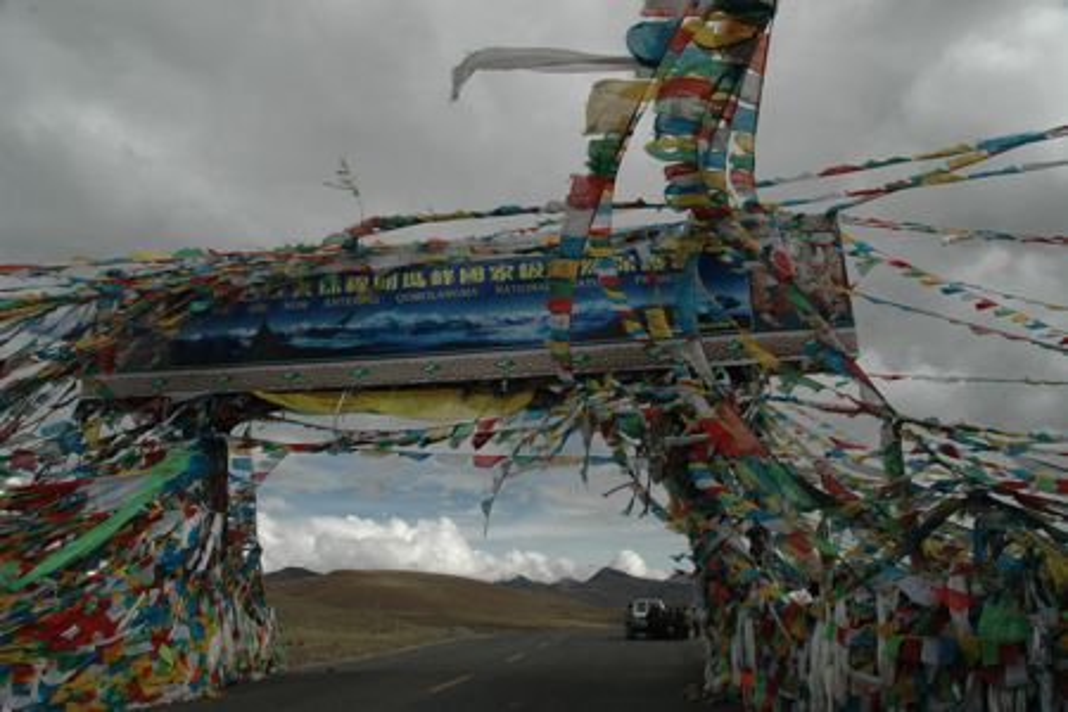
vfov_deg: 47.9
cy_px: 356
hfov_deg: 67.4
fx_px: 801
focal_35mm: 27
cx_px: 534
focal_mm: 18
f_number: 10
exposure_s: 1/320
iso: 400
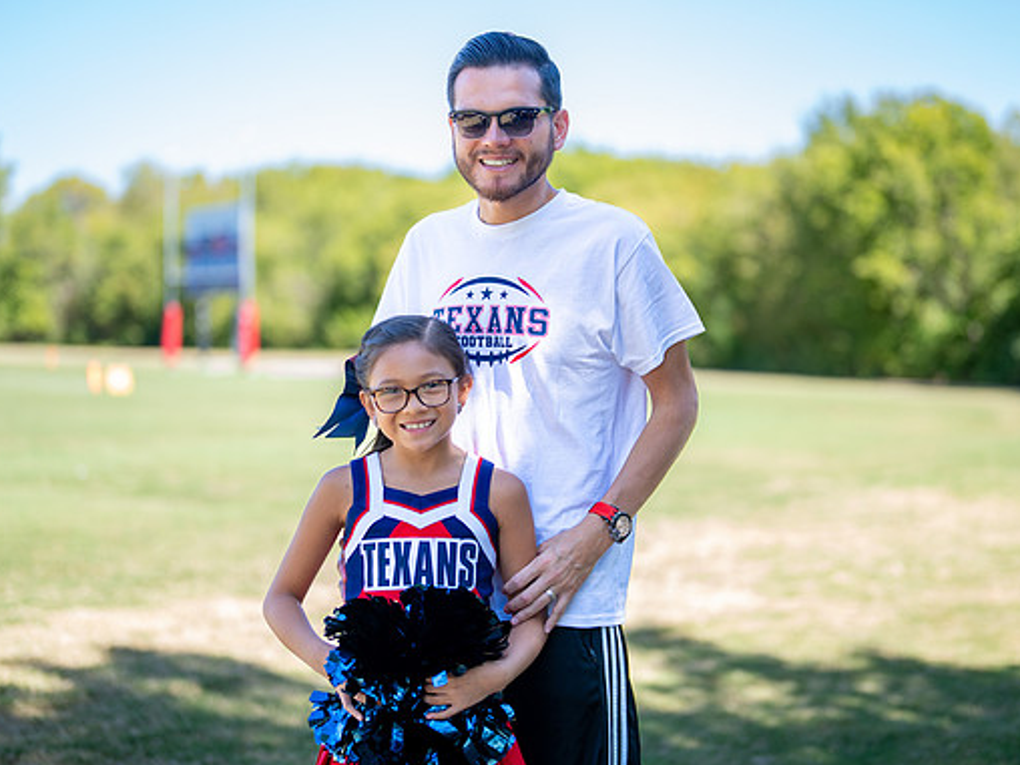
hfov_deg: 31.7
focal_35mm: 61
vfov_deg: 24.0
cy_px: 359
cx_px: 525
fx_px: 1797
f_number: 1.2
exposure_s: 1/1250
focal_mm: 50
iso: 100
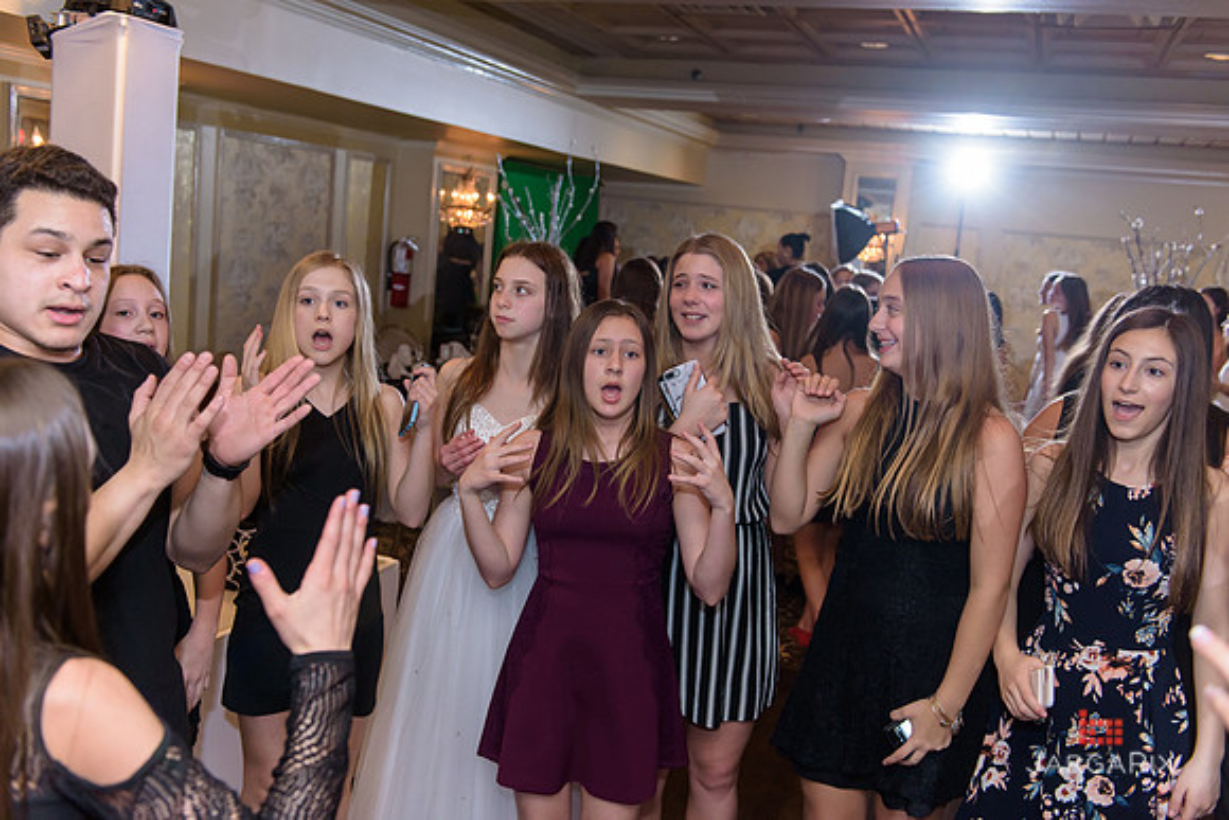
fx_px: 1195
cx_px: 614
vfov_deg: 37.9
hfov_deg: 54.4
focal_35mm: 35
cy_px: 410
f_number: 3.2
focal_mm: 35
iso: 1600
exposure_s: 1/125
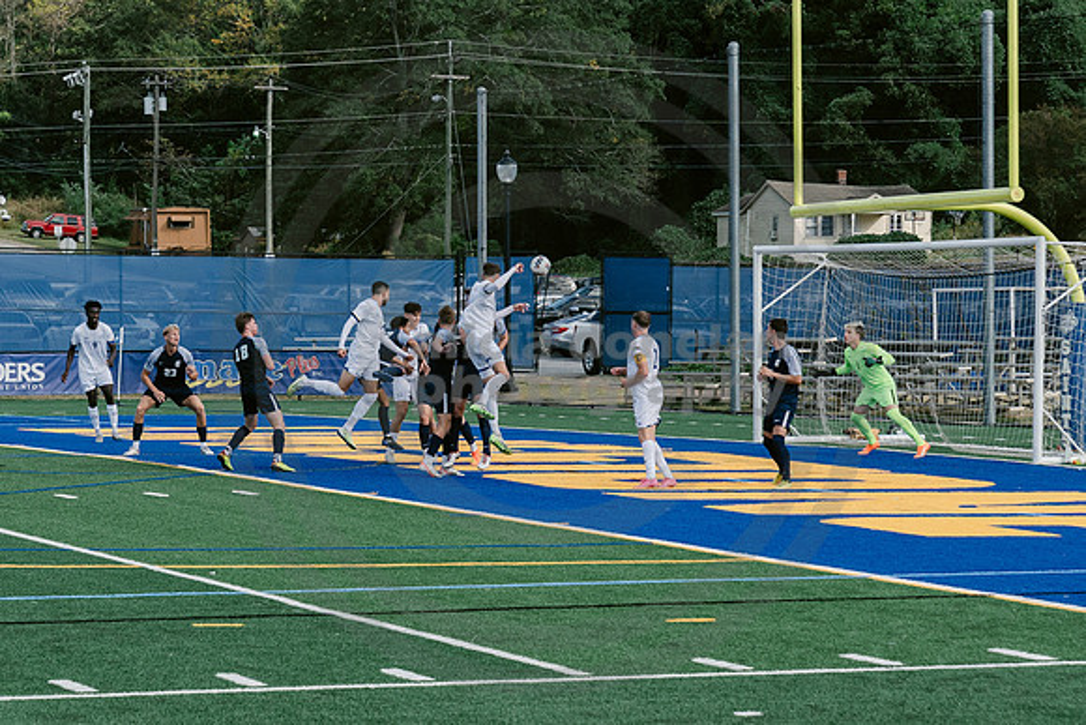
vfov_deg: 10.2
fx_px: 4069
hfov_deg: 15.2
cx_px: 314
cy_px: 404
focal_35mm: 135
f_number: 5.6
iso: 640
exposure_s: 1/1600
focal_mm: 70
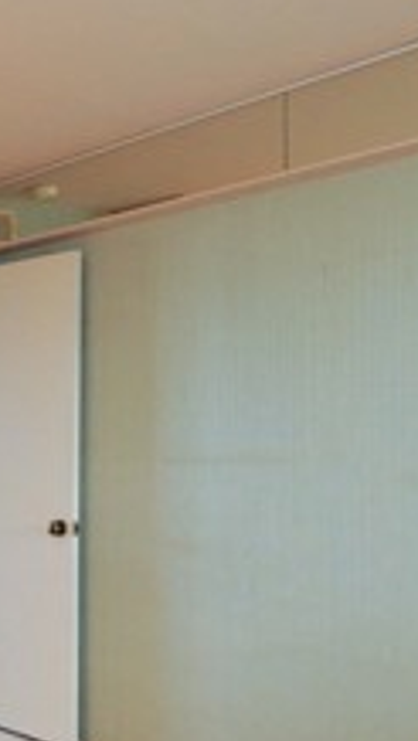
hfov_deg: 21.9
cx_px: -197
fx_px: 904
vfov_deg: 44.3
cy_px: 444
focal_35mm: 46
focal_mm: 10
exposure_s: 1/50
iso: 800
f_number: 7.1
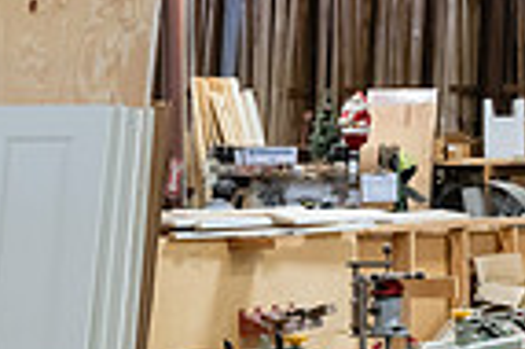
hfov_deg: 10.0
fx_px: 2957
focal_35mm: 203
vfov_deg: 6.7
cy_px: 288
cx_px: 661
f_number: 8
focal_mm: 50
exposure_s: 1/60
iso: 3200
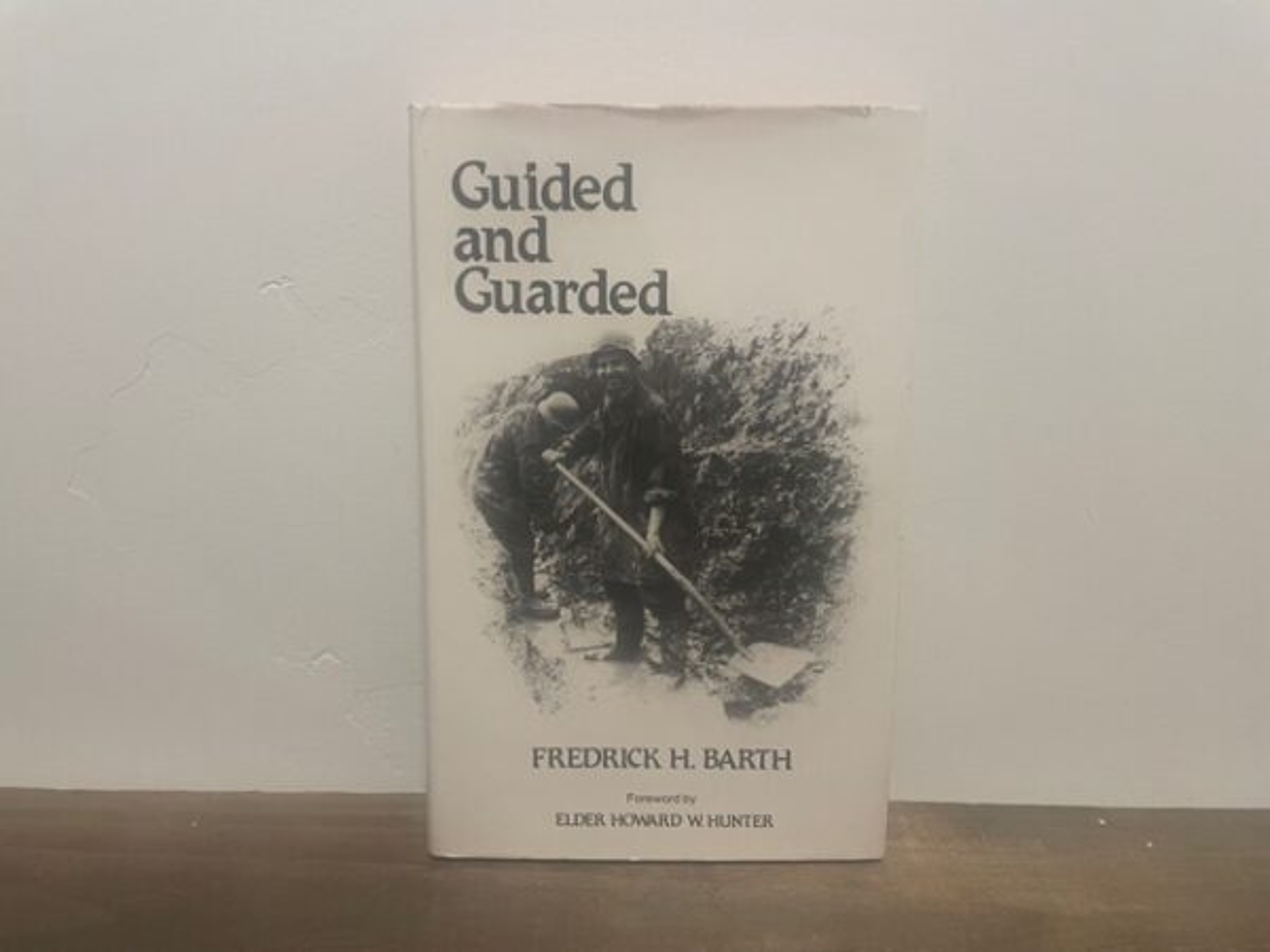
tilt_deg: -18.3
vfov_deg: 53.1
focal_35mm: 26
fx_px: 954
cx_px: 635
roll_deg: +0.0
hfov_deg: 67.3
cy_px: 476
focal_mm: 4.2
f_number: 1.6
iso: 200
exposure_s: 1/60
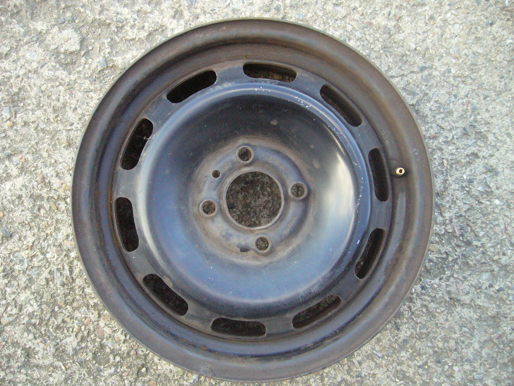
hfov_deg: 52.6
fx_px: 520
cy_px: 193
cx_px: 257
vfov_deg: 40.7
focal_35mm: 35
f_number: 2.8
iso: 400
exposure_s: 1/320
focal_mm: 5.8
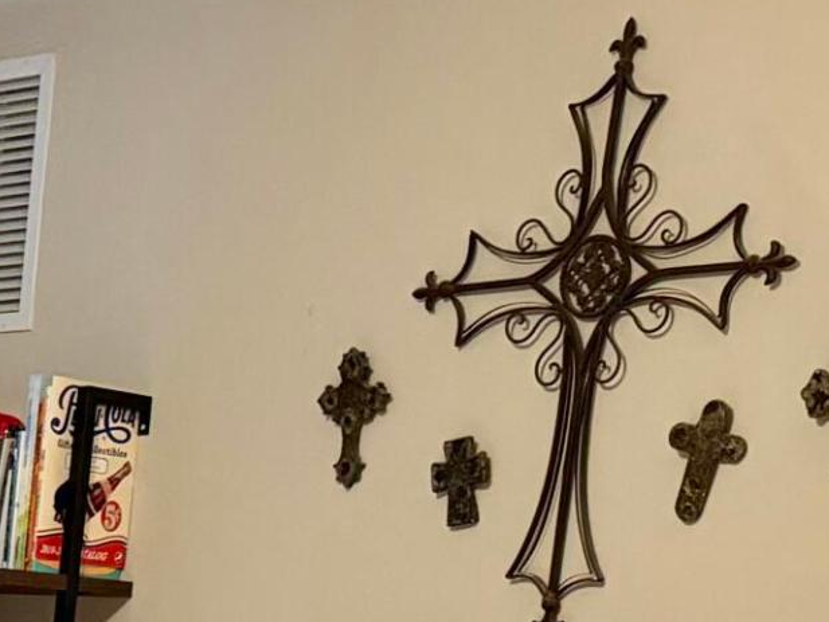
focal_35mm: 112
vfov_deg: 11.6
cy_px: 1331
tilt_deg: -14.5
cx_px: -271
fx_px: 2683
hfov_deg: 16.5
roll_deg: -3.7
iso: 640
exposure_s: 1/60
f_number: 1.78
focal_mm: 6.76
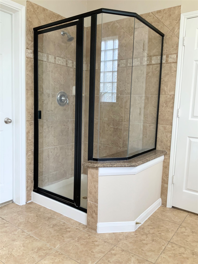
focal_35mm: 29
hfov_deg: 48.2
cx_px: 99
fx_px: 221
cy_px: 132
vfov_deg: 61.7
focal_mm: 3
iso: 80
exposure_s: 1/60
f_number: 1.8
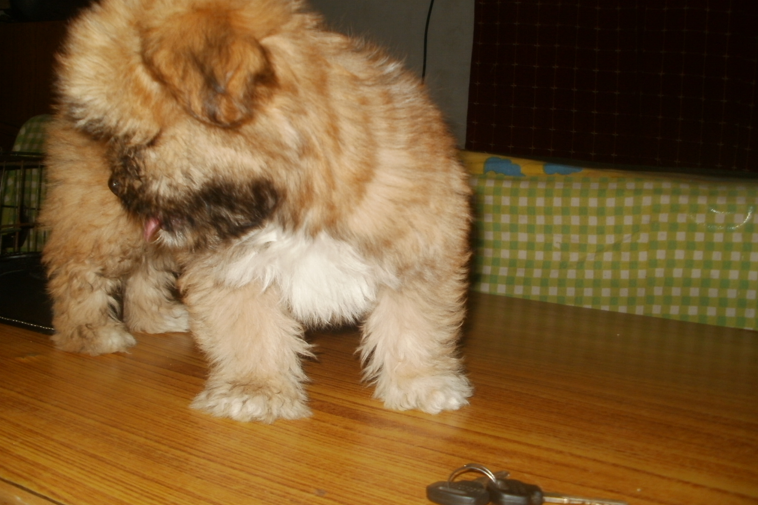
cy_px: 238
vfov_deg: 35.0
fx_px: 800
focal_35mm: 38
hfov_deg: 50.7
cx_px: 377
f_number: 3.5
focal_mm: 6.3
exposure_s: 1/30
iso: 125
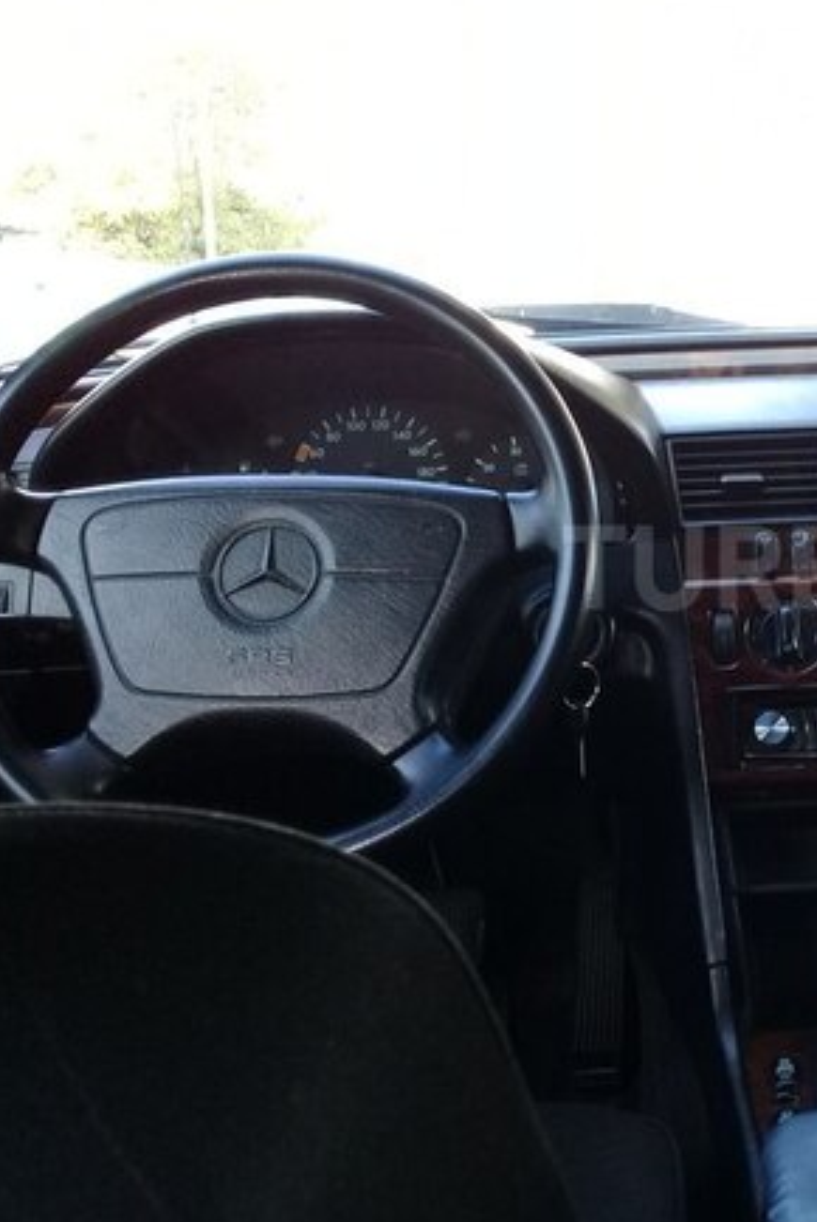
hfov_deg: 25.9
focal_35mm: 49
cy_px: 567
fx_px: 1665
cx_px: 851
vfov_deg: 40.3
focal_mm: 3.3
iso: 64
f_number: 2.2
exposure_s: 1/33
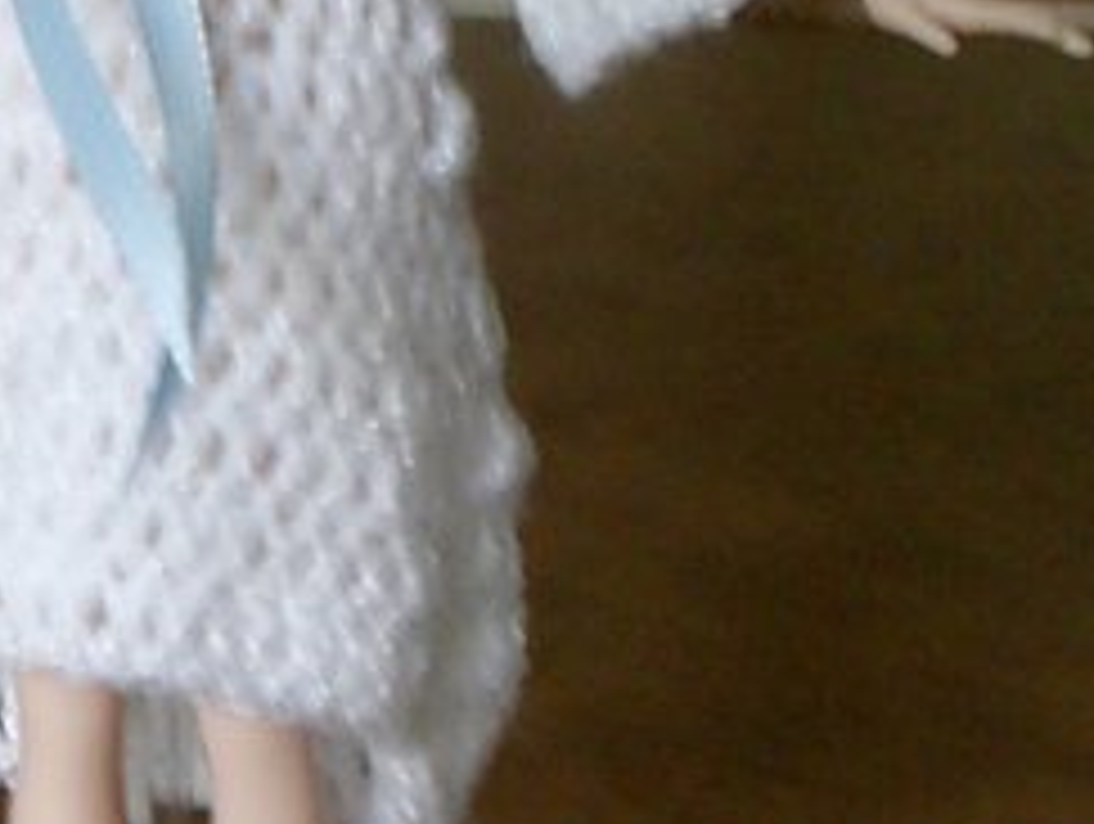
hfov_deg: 21.0
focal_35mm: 92
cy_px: 95
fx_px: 2912
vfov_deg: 15.9
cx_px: 198
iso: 200
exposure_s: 1/20
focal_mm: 6.2
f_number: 2.8
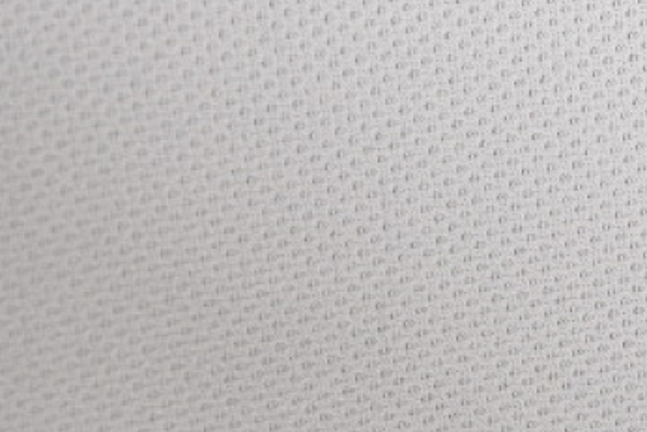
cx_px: 875
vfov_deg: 5.9
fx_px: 4207
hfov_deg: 8.6
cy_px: 151
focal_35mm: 234
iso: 160
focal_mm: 50
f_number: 7.1
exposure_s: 1/100
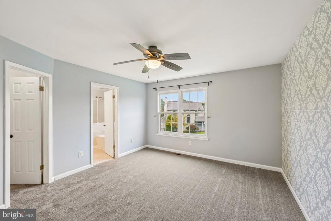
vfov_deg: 81.2
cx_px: 166
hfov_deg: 104.2
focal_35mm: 14
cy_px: 110
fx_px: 129
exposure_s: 1/15
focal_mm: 14
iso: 140
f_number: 8
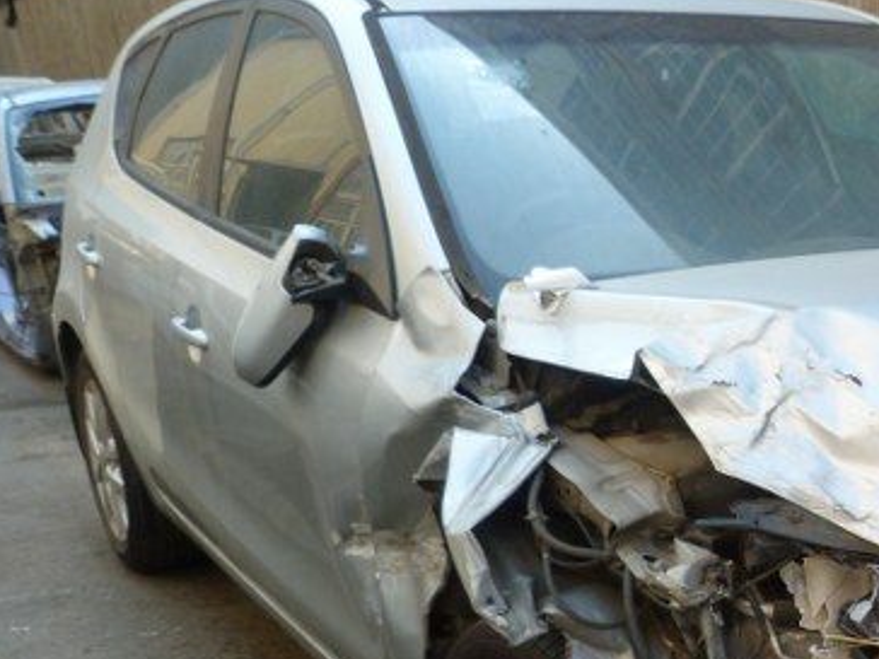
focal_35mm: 55
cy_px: 589
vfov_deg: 25.7
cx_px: 920
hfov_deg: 31.7
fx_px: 1397
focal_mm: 4.5
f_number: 4
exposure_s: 1/125
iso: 80
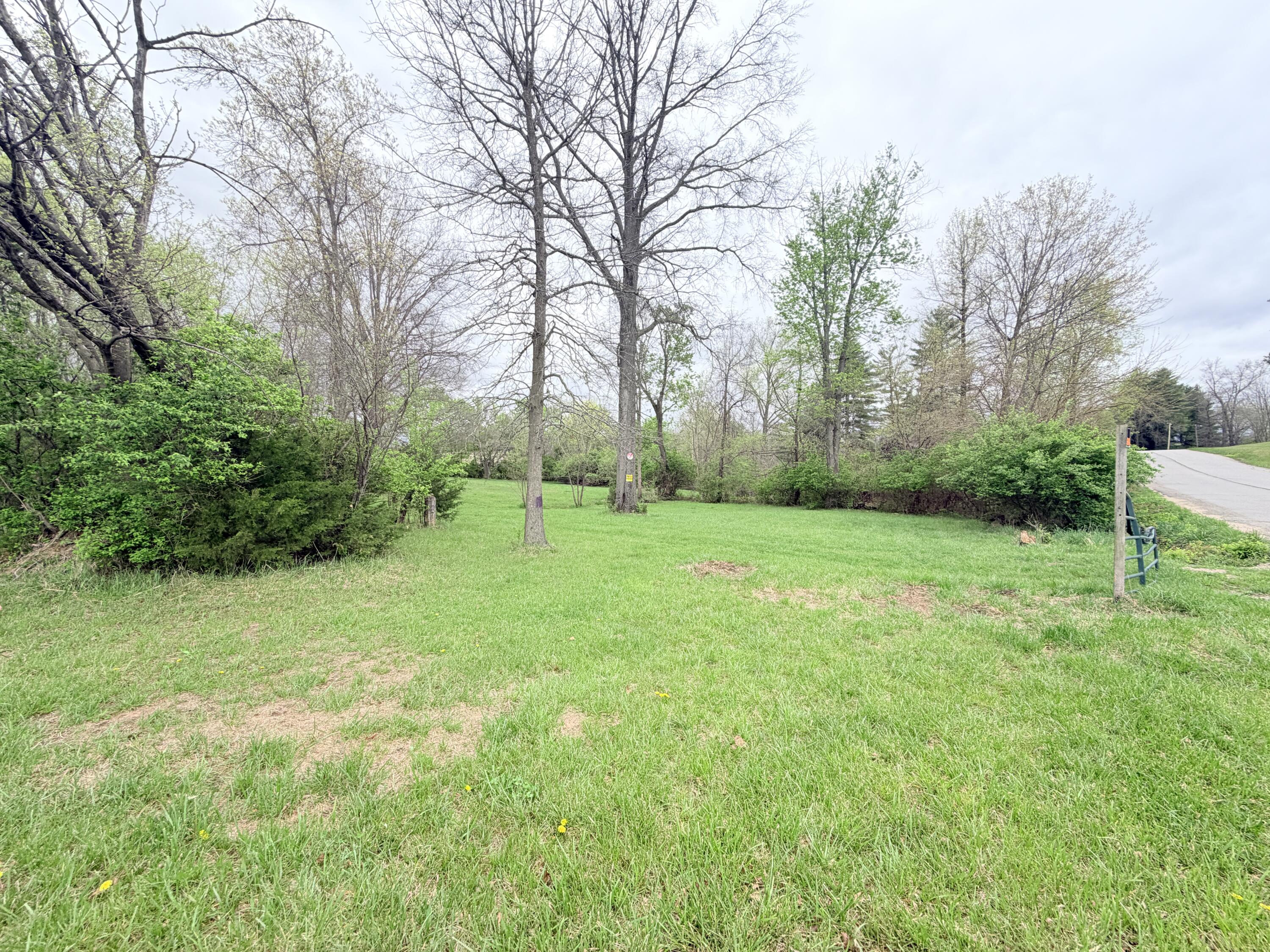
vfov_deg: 85.7
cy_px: 476
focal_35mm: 14
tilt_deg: -6.5
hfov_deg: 102.1
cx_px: 635
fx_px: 514
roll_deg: +1.2
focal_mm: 2.22
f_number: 2.2
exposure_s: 1/770
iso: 32
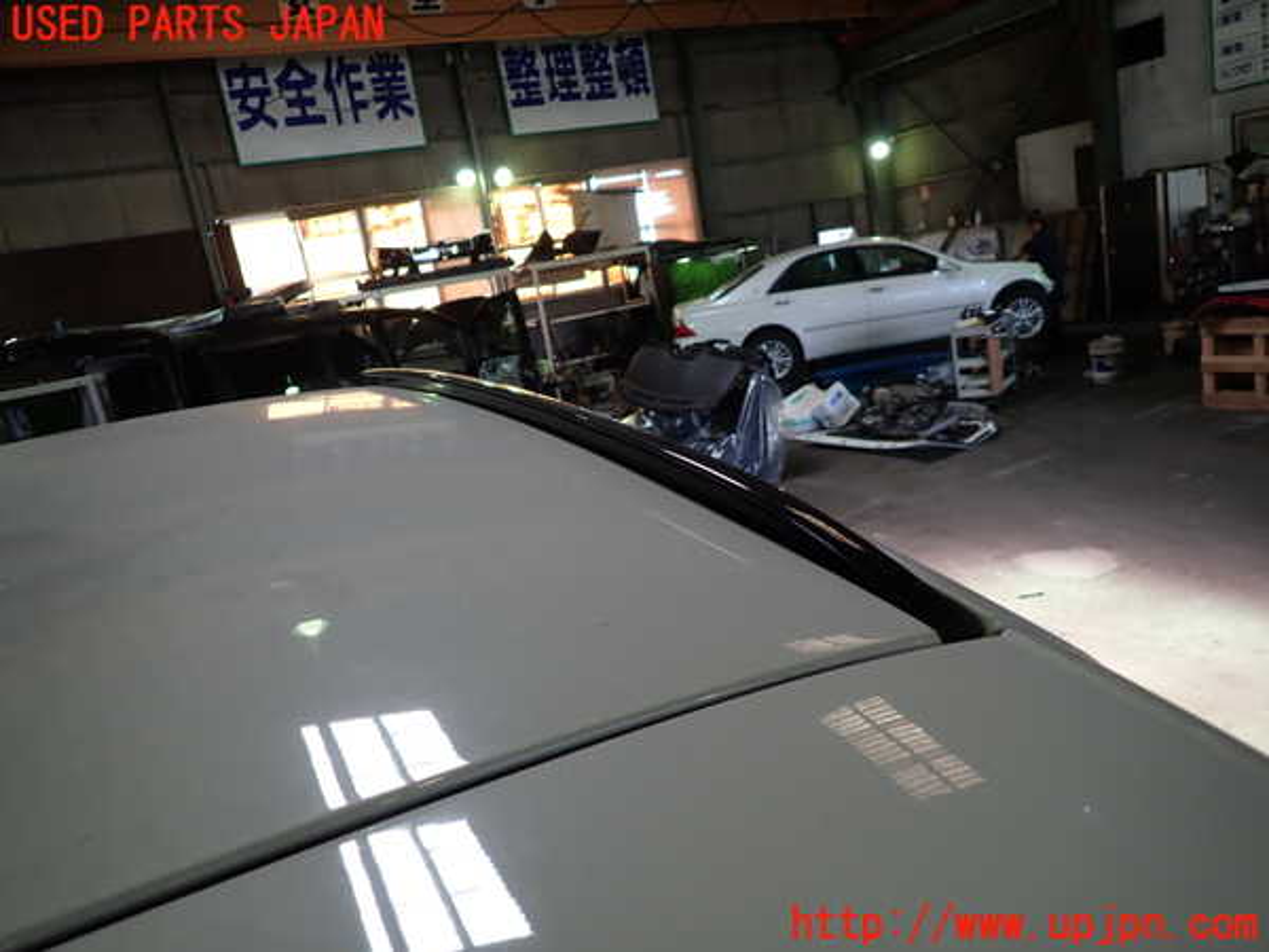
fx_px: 916
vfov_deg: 54.9
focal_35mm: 25
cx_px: 634
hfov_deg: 69.4
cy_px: 476
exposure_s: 1/100
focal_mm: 4.5
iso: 100
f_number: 2
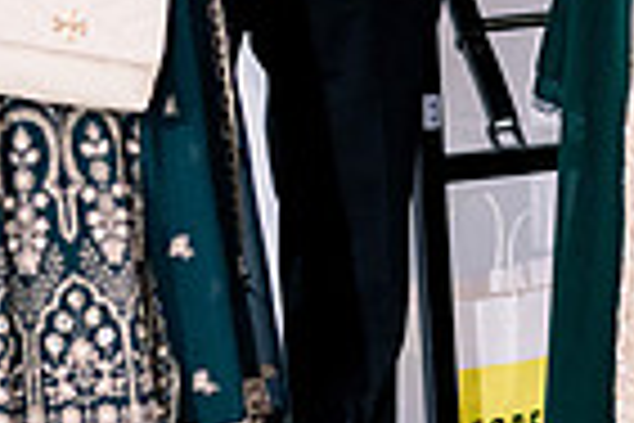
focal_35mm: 350
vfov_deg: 3.9
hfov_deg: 5.9
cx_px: 391
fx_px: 6163
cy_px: -313
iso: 1600
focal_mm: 85
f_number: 2.2
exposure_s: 1/160
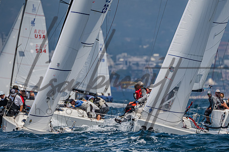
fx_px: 4250
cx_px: 171
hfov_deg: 3.1
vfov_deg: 2.1
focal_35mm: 668
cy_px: 121
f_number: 6.3
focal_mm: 400
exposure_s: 1/2500
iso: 400
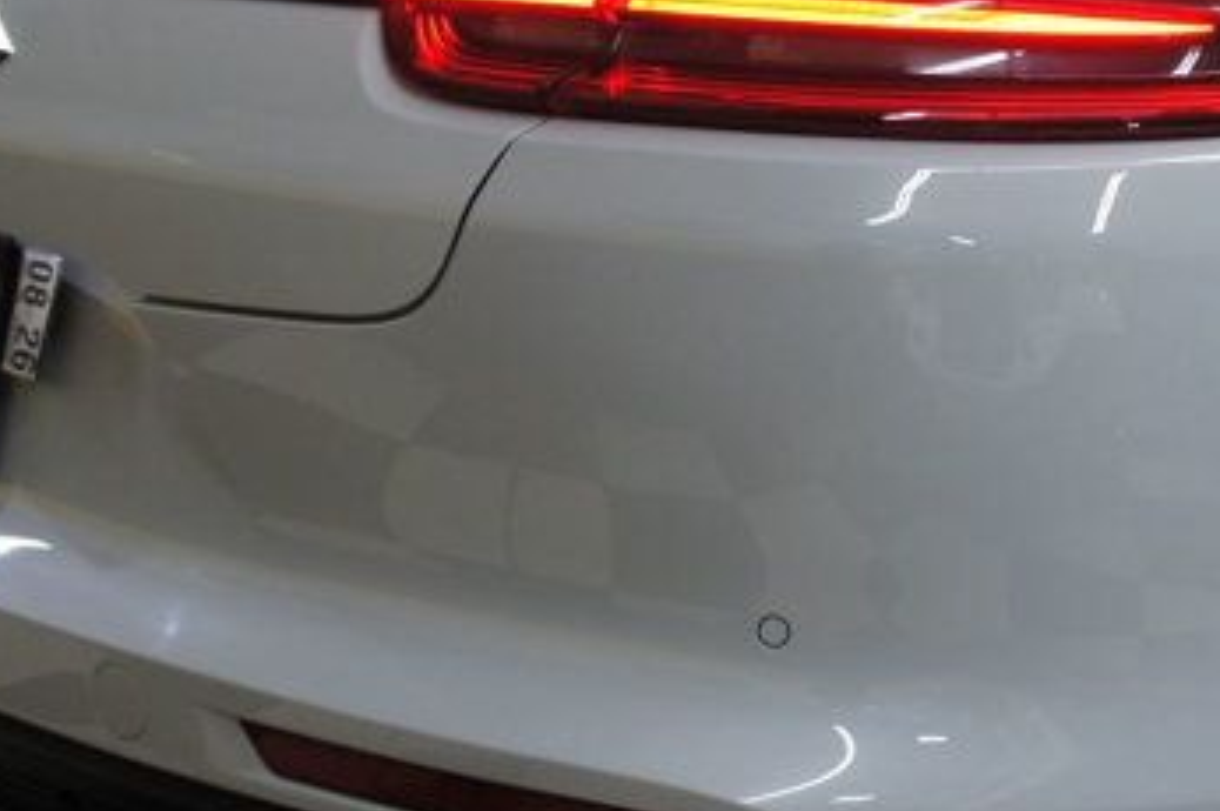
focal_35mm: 80
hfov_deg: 25.0
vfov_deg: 16.9
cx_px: 970
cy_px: 187
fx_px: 2708
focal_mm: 18
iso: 200
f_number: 4
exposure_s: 1/30
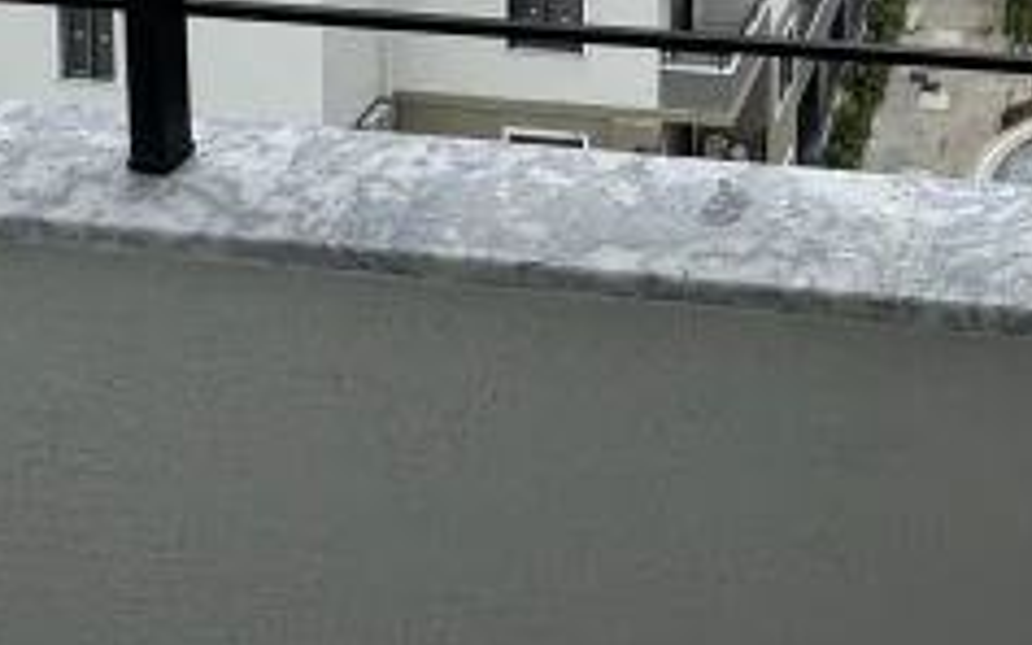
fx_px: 1406
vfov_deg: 19.4
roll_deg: -1.1
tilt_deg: -5.2
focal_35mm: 50
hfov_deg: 37.4
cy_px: -514
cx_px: 949
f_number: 2.2
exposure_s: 1/1063
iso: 50
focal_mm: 2.22
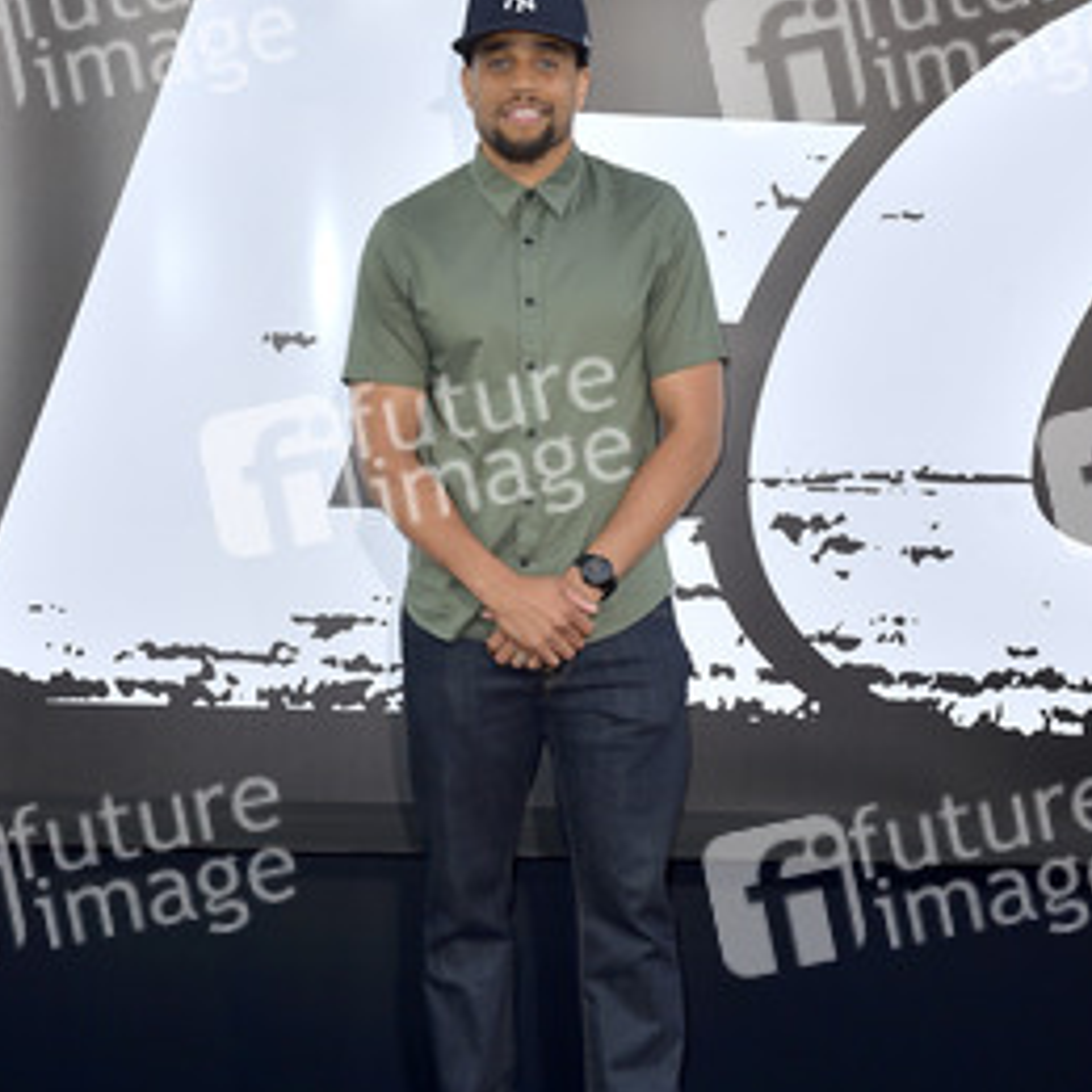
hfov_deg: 36.1
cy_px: 668
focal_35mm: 47
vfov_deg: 35.9
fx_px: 1677
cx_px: 540
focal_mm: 36
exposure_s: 1/250
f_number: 6.3
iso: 250
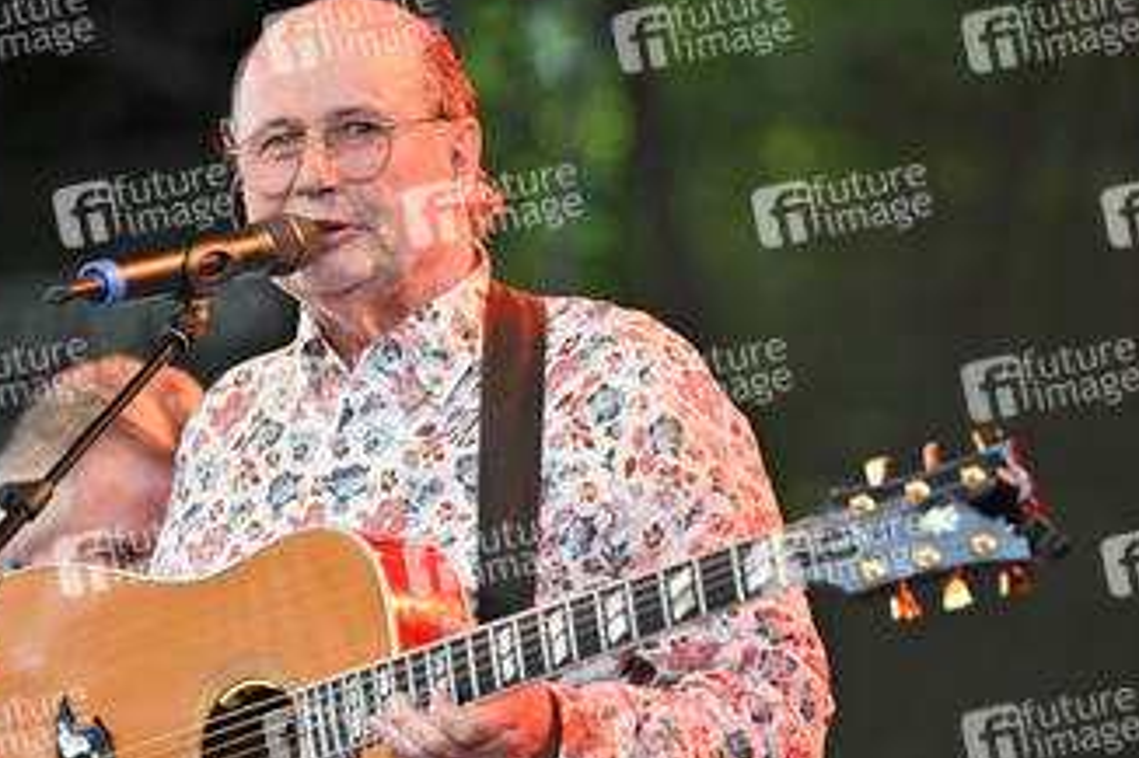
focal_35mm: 249
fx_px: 7874
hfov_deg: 8.3
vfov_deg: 5.5
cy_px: 468
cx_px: 400
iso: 320
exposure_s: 1/500
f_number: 2.8
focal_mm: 180
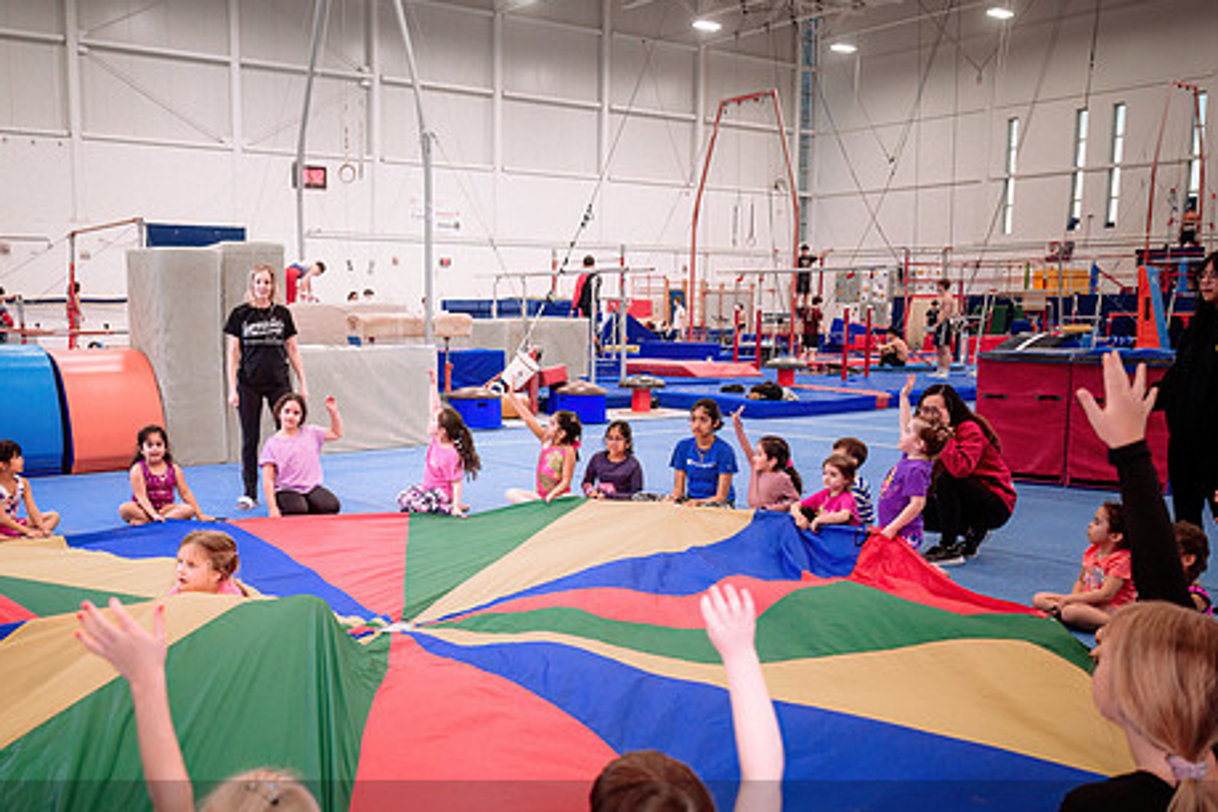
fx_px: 1218
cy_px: 506
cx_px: 456
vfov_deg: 36.7
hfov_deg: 52.6
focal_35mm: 36
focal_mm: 27
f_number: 2.8
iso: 1600
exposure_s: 1/400
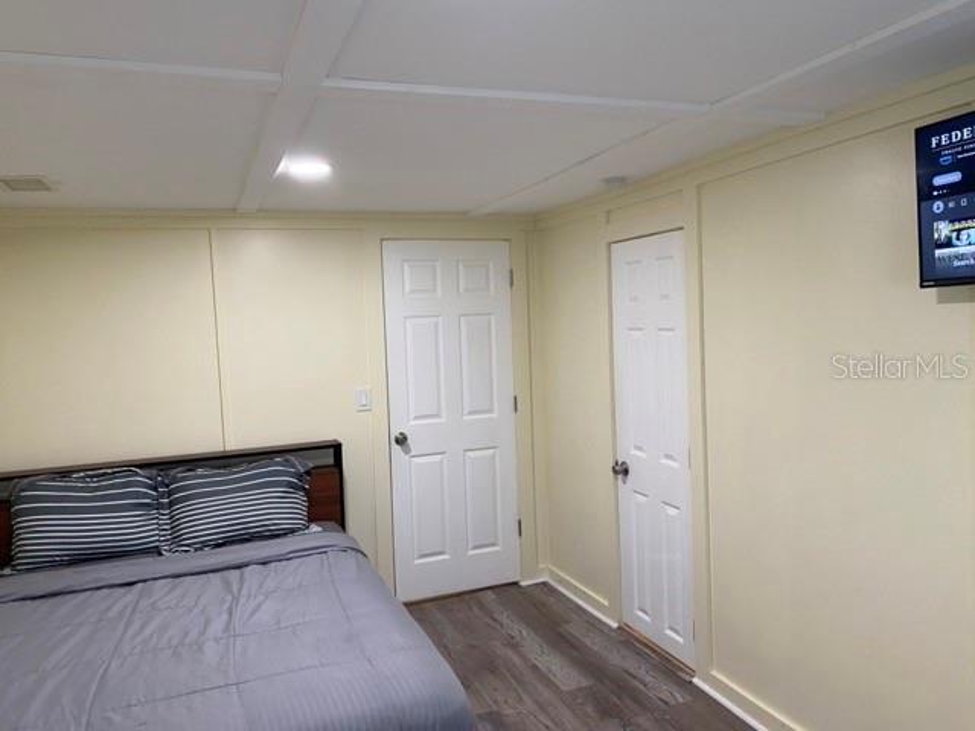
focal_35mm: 26
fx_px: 732
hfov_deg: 67.3
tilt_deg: -2.8
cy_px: 366
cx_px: 488
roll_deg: +2.7
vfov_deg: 53.1
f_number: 1.8
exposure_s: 1/60
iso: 125
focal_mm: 4.25
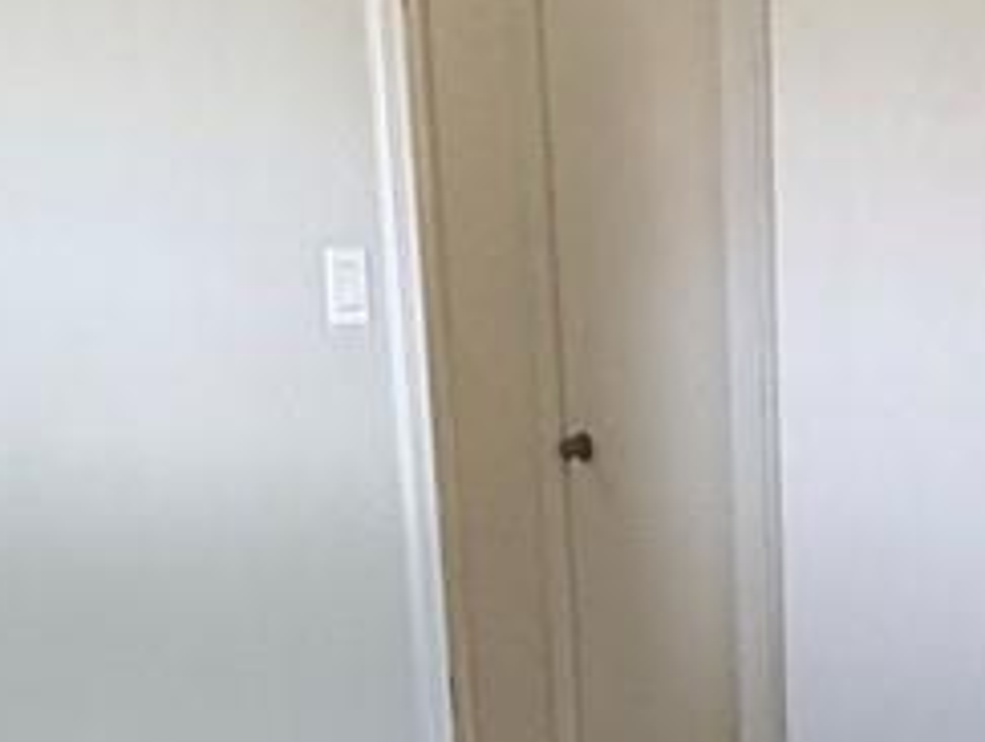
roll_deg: -0.7
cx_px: 1143
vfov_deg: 14.8
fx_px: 2622
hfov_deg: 20.1
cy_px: 1164
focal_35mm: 92
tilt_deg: -19.2
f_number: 2.2
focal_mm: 2.22
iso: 320
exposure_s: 1/60
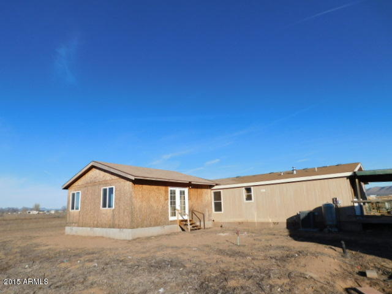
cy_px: 147
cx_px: 196
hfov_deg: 73.9
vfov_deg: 58.9
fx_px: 260
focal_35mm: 23
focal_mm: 4
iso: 125
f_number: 6
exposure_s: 1/640
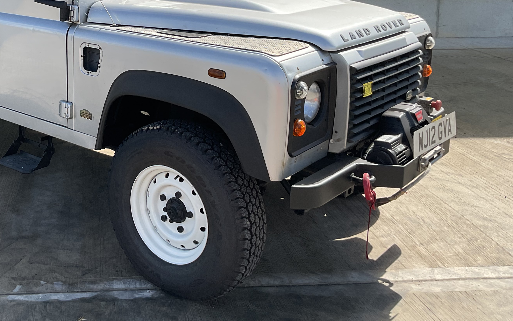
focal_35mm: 47
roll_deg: +0.7
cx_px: 122
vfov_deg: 26.8
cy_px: 51
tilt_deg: -9.3
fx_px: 657
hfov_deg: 41.3
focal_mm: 3
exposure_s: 1/1055
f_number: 1.8
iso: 16
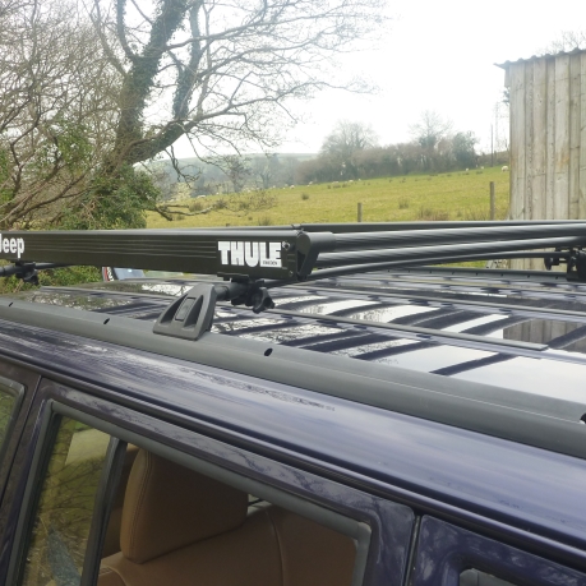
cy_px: 290
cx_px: 291
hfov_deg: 44.9
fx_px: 709
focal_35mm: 37
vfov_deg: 44.9
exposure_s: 1/125
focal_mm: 5.5
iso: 125
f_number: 3.5
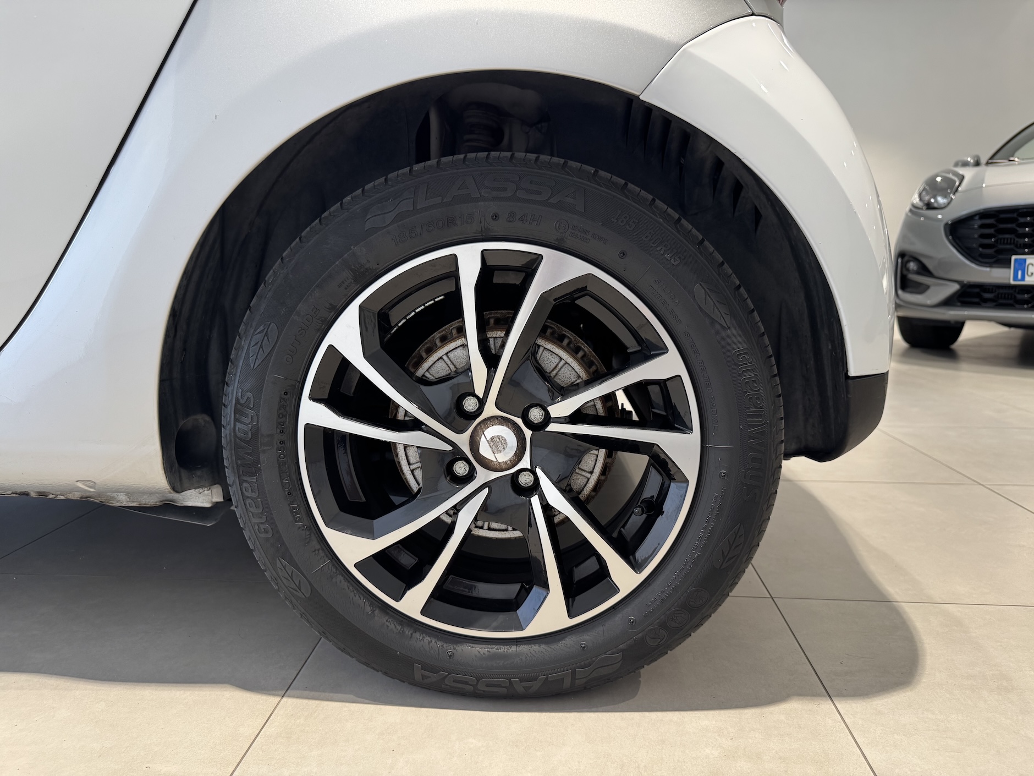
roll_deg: -0.2
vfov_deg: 56.8
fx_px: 717
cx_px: 517
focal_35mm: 24
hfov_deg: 71.6
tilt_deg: -8.8
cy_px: 388
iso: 160
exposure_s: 1/121
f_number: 1.78
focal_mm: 6.76
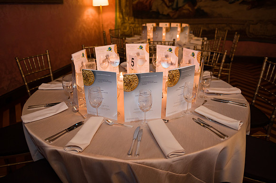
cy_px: 92
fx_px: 215
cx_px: 138
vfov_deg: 46.4
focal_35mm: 28
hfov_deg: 65.5
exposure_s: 1/200
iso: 1600
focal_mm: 28
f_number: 3.2
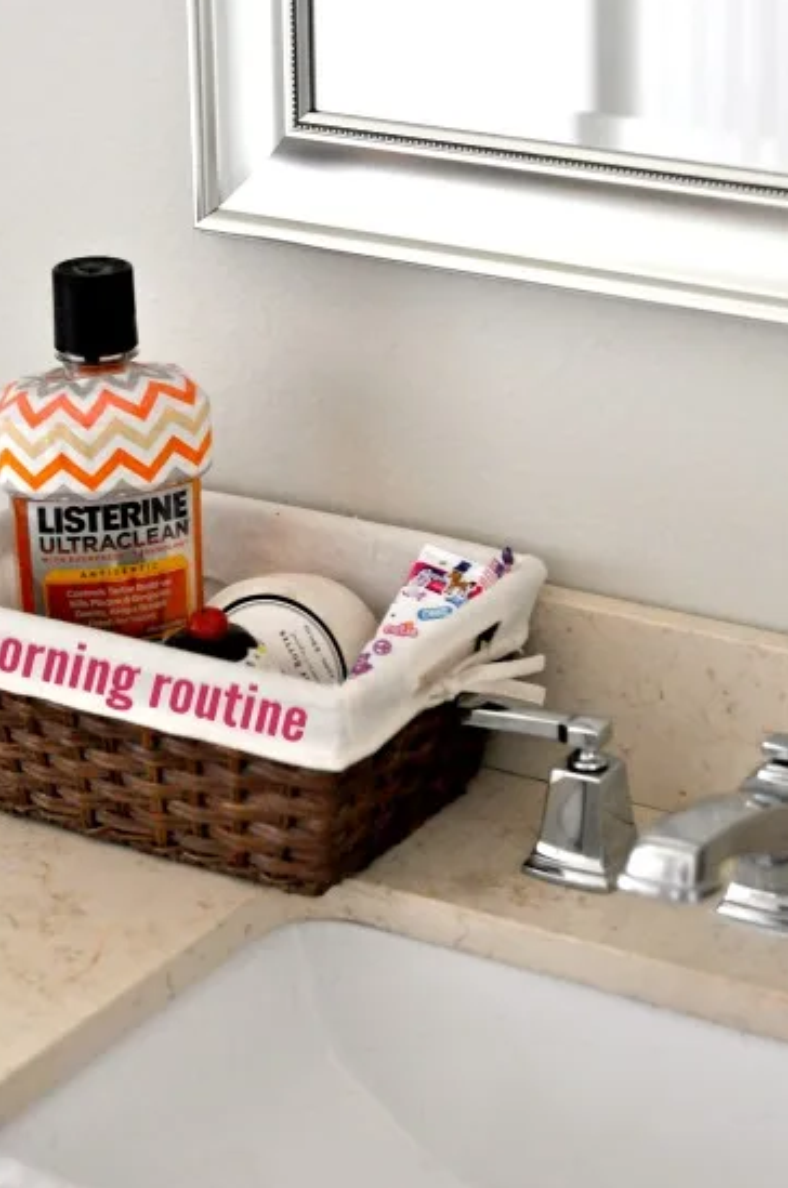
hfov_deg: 16.6
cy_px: 612
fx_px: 2702
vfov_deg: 24.8
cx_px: 407
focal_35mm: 82
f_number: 2.8
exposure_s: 1/30
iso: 1600
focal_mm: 50
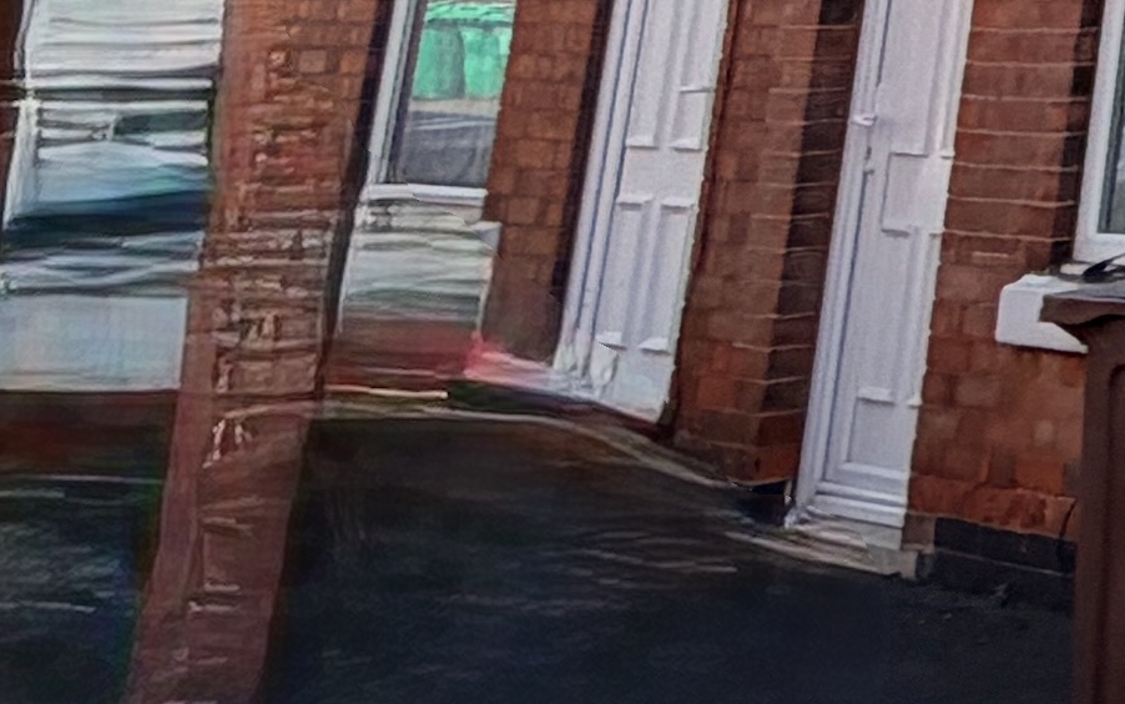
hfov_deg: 12.4
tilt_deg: +13.6
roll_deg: +1.6
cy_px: -721
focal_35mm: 94
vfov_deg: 12.3
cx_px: 3157
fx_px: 2882
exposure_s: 1/770
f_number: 2.2
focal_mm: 2.22
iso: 40
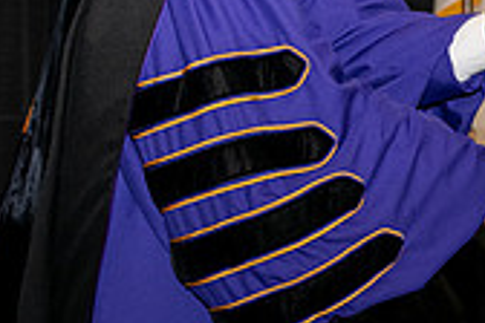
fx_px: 3260
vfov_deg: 5.7
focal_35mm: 242
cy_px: -36
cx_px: 615
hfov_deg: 8.4
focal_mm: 70
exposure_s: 1/200
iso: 1600
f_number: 5.6
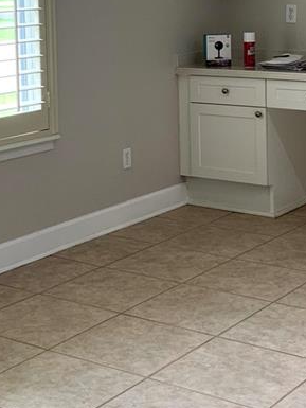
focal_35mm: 81
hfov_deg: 18.2
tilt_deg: -3.6
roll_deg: +0.8
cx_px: 111
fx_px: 954
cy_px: 65
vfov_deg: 23.6
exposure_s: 1/120
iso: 80
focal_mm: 4.25
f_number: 1.8
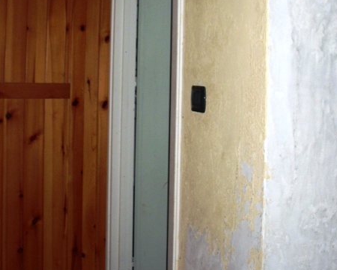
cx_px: 179
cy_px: 51
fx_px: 499
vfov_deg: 29.5
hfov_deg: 37.3
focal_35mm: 50
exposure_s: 1/60
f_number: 2.9
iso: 100
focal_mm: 6.3
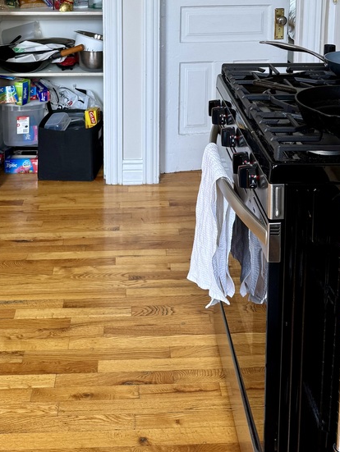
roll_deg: +0.5
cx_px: 159
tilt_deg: -7.9
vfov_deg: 36.7
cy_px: 10
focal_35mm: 47
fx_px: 615
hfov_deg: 30.9
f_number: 1.78
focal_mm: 6.76
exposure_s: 1/120
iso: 80
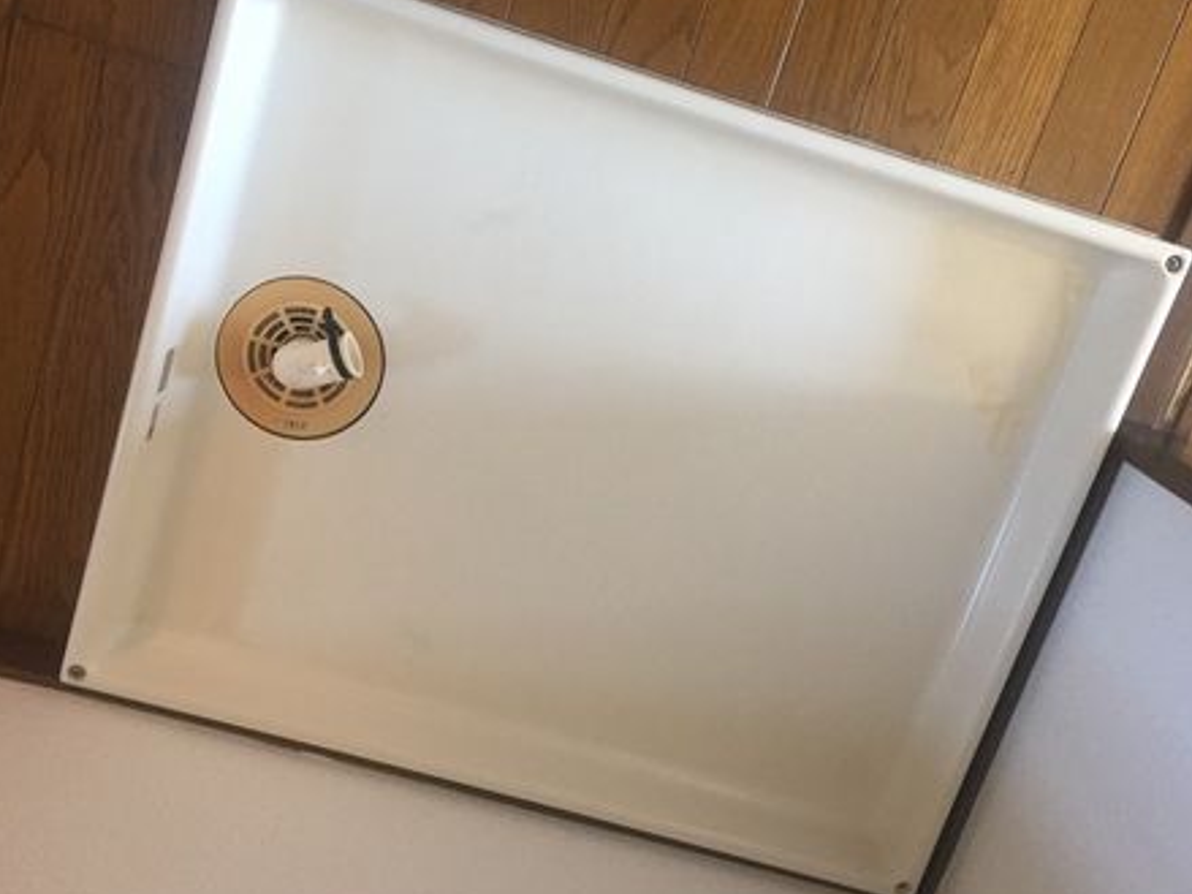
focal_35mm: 37
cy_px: 416
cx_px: 565
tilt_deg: -74.1
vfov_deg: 38.6
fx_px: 1274
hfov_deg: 50.1
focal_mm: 4.15
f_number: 2.2
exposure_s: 1/30
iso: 125
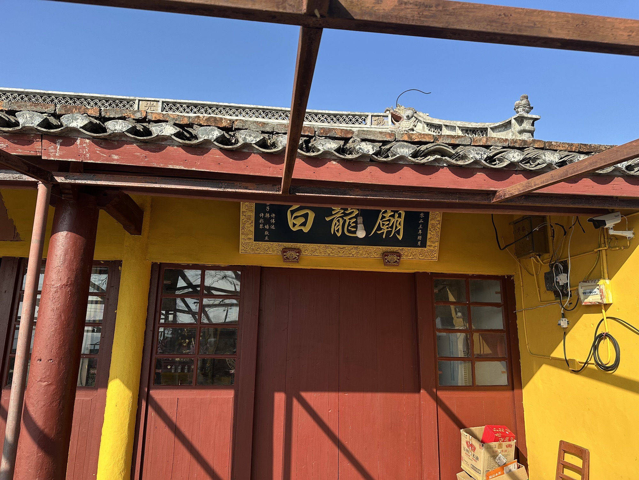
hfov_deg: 71.6
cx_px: 320
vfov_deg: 56.8
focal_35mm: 24
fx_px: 443
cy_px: 240
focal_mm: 6.86
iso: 80
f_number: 1.78
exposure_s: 1/2525
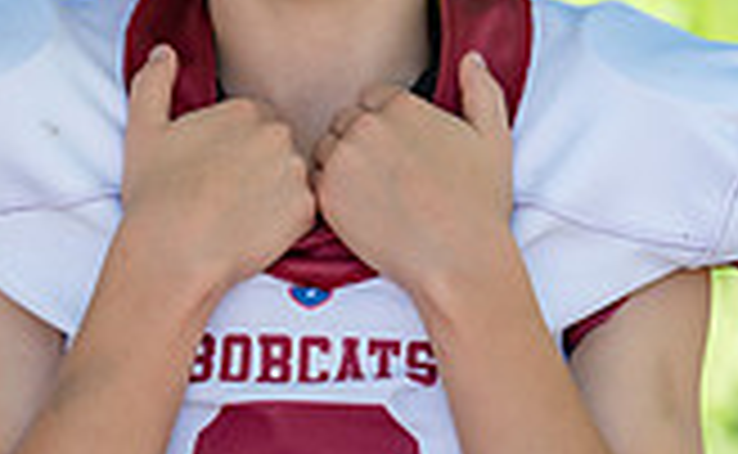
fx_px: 5188
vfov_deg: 5.0
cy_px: 198
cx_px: 248
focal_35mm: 259
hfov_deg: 8.1
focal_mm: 70
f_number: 2.8
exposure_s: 1/320
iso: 160
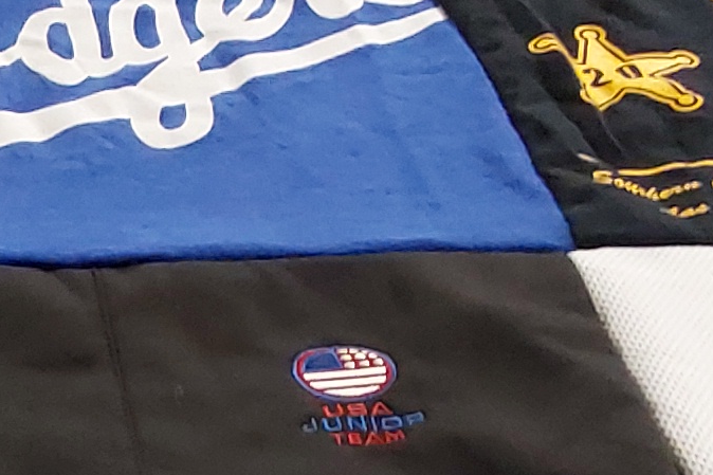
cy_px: 508
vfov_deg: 9.6
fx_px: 2792
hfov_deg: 13.6
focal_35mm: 141
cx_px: -373
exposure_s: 1/60
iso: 160
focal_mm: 2.91
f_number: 1.9
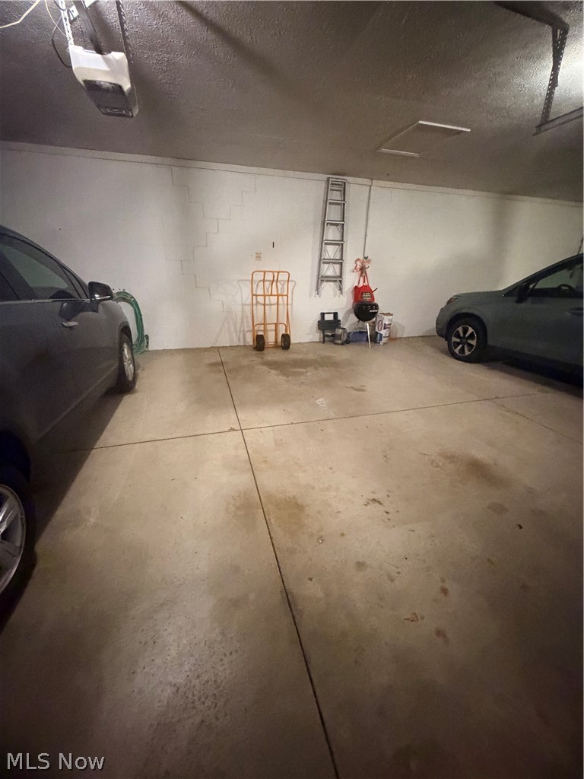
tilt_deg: -19.7
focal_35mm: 14
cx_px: 292
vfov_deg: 102.1
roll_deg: -0.8
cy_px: 390
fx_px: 315
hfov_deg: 85.7
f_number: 2.2
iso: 1250
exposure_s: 1/30
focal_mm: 2.22
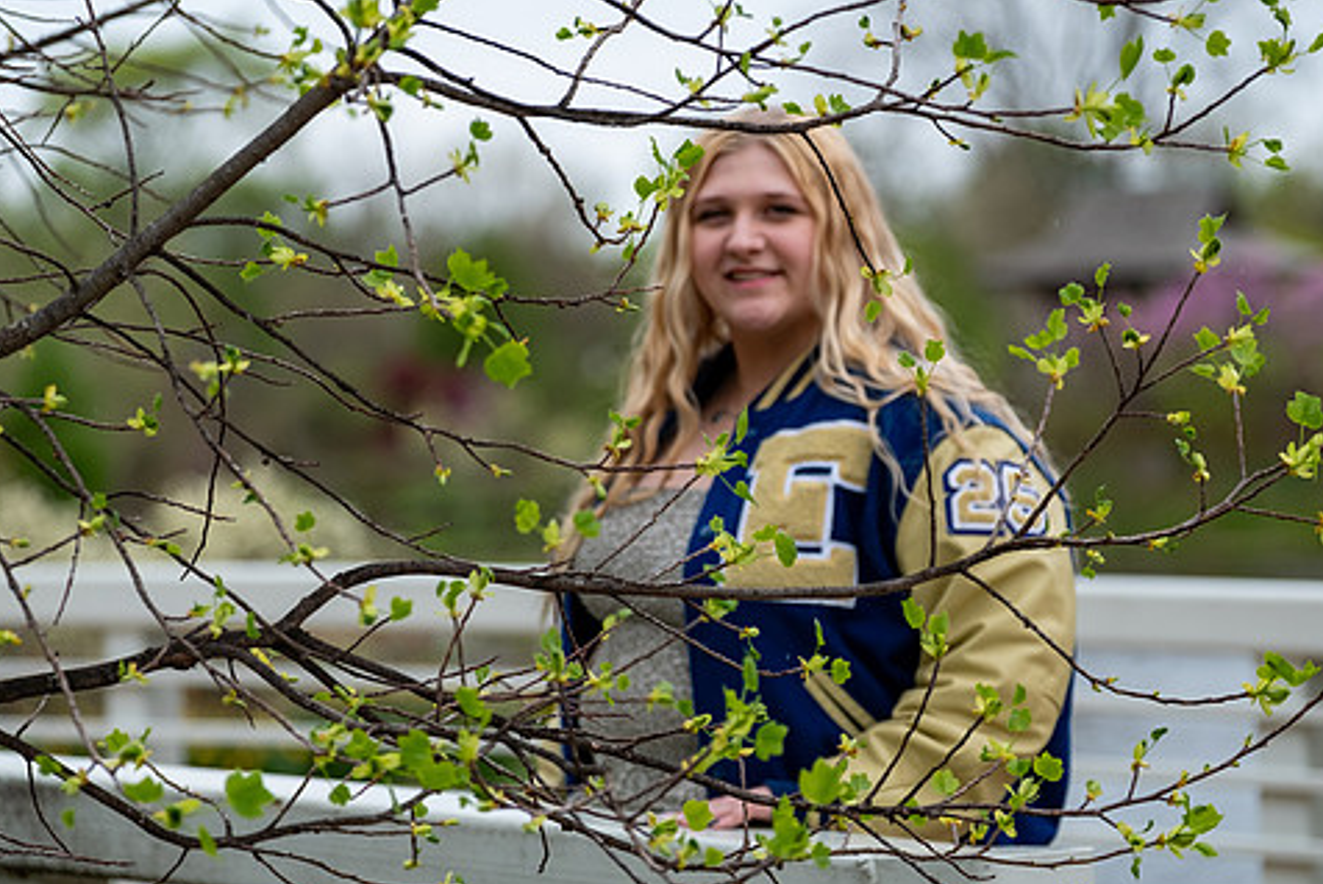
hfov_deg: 11.9
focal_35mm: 173
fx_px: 6361
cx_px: 659
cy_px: 438
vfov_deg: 7.9
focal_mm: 94.5
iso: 250
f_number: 2.8
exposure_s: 1/1000
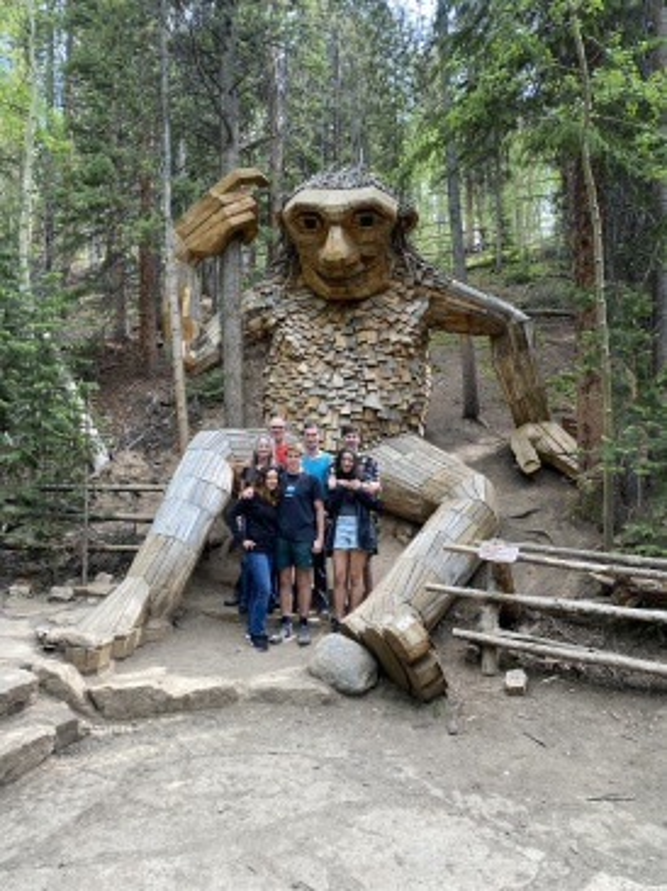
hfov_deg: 53.0
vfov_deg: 67.3
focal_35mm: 26
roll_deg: -0.9
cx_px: 334
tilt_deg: +3.4
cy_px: 446
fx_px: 669
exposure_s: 1/169
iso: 32
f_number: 1.8
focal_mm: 4.25
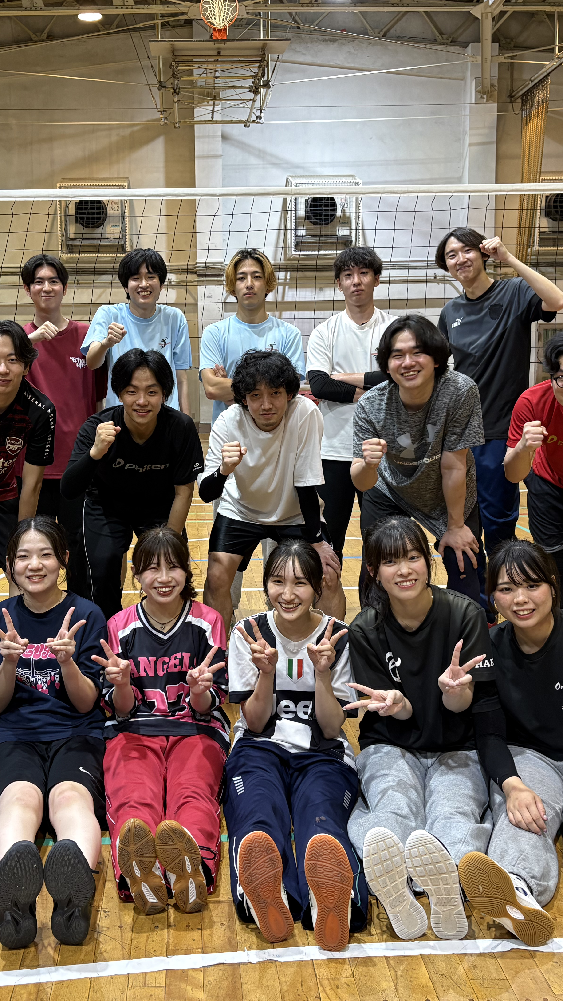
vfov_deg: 52.8
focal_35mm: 38
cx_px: 198
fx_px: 1009
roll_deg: +1.8
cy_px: 499
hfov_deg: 31.0
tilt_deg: -7.8
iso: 200
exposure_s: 1/50
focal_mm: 5.96
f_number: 1.6
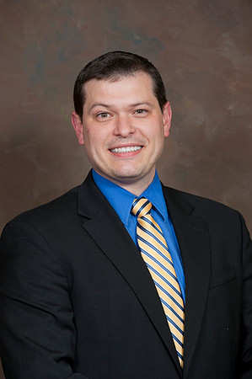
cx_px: 126
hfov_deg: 8.1
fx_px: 1789
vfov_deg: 12.1
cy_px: 190
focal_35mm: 170
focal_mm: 170
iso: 320
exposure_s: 1/125
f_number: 5.6
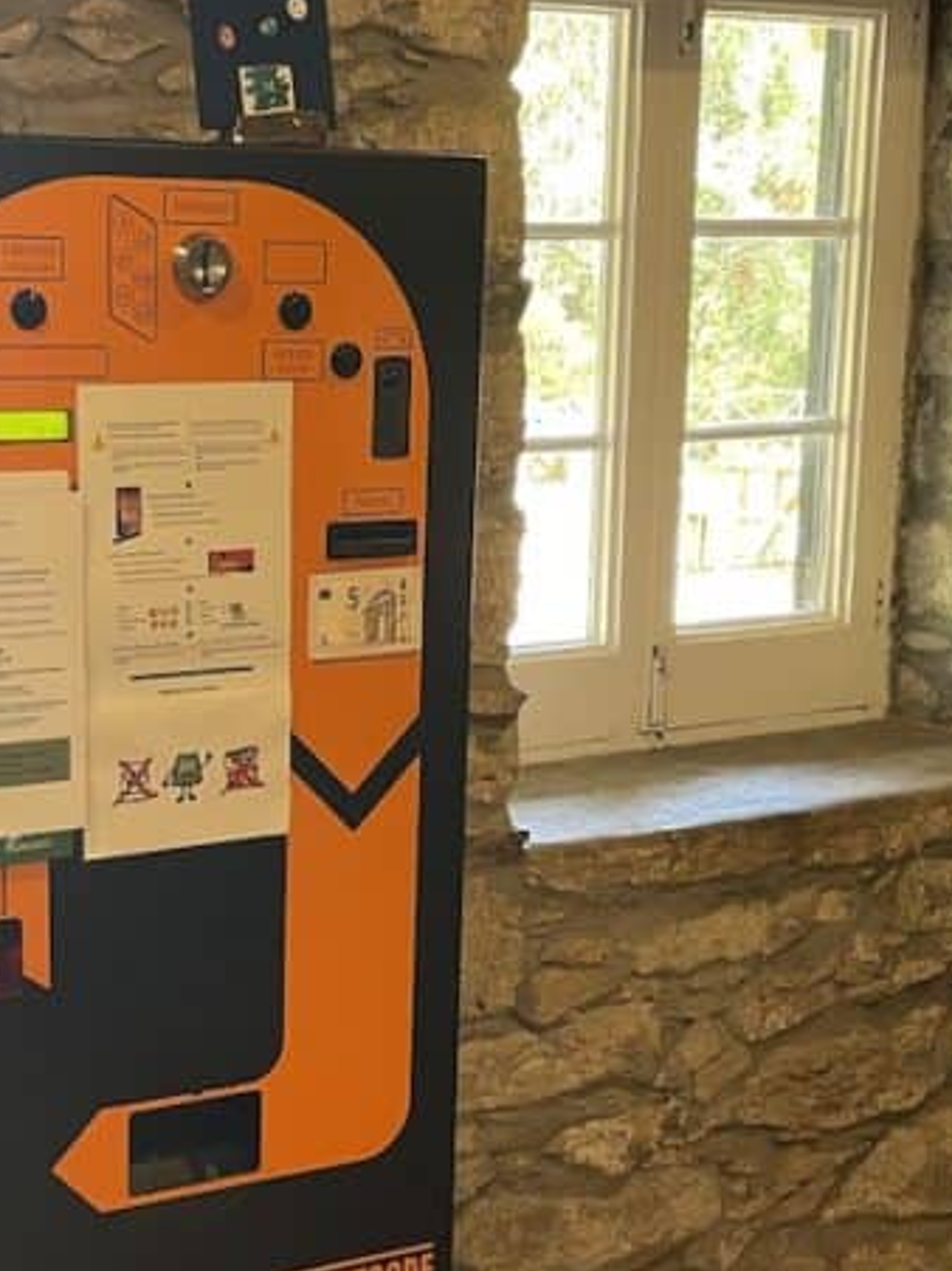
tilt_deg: -11.1
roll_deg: +1.0
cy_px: 781
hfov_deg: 24.4
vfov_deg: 32.6
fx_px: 2164
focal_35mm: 59
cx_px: 180
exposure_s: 1/60
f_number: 1.6
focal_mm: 4.2
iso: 200
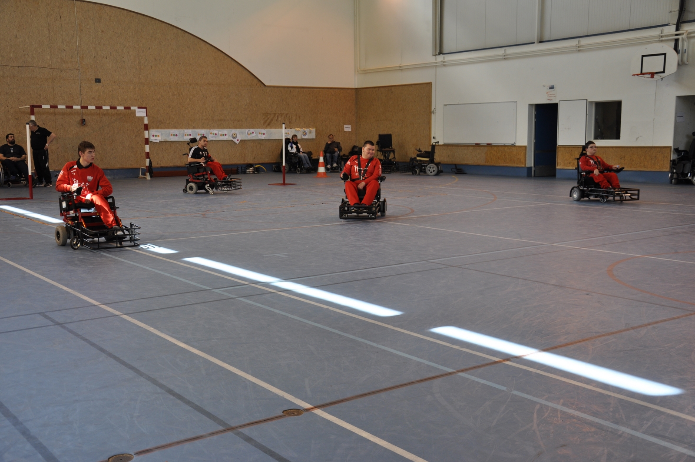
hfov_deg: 46.4
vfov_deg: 31.8
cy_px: 231
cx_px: 348
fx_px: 810
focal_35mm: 42
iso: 400
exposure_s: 1/100
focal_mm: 28
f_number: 5
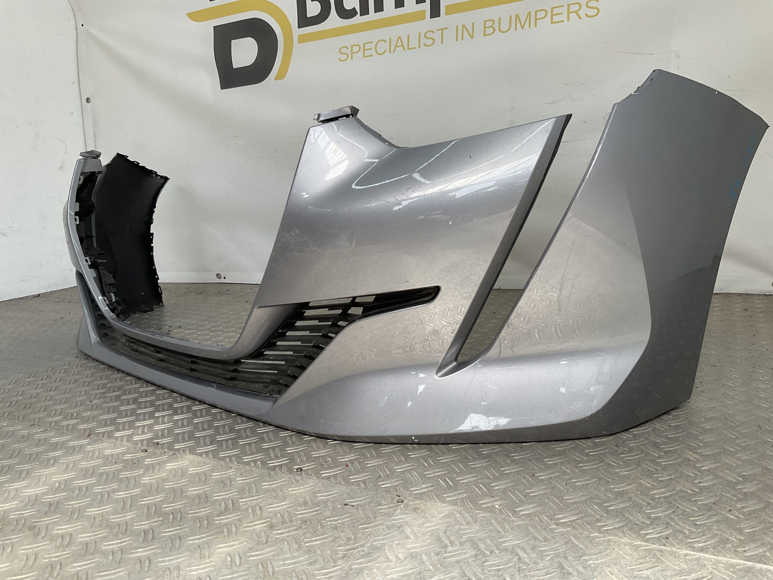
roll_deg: +5.4
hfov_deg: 61.7
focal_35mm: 29
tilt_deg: -10.5
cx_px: 386
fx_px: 648
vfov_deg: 48.2
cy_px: 290
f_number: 1.8
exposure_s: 1/340
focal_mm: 3
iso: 16
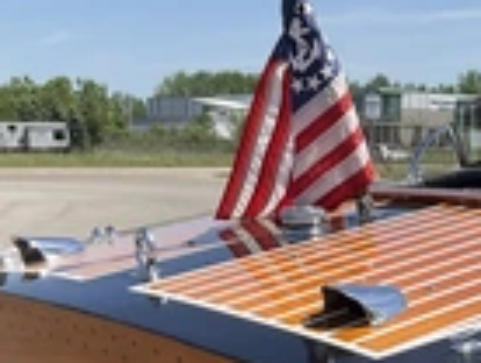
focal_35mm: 84
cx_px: 429
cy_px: 461
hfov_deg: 22.7
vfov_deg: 16.7
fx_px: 1169
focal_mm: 3
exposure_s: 1/1534
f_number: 1.8
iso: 25
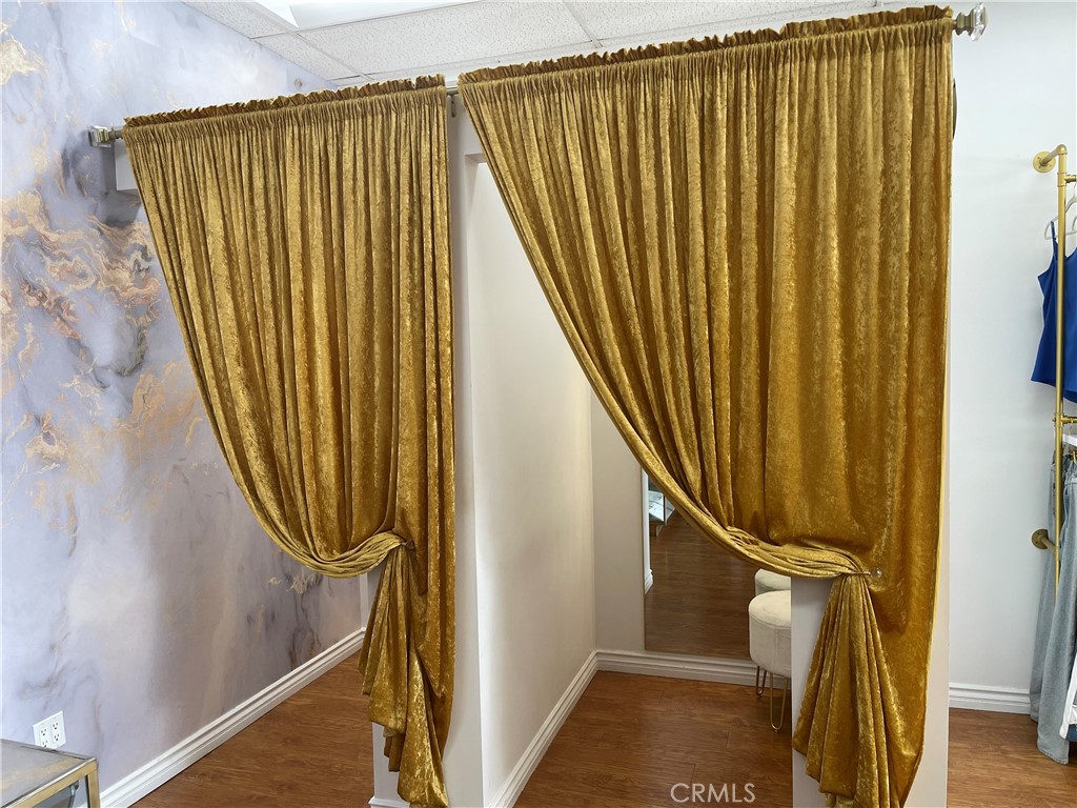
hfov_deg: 69.4
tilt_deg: -3.8
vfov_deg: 54.9
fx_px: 778
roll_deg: +1.2
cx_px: 538
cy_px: 404
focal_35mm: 25
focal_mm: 5.1
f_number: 1.6
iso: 80
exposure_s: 1/120
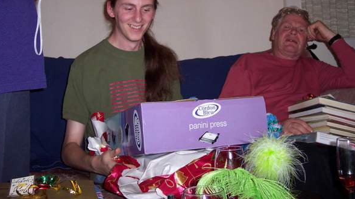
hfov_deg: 45.5
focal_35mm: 45
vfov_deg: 26.3
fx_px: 423
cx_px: 186
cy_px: 65
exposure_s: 1/30
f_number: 2.8
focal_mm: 8
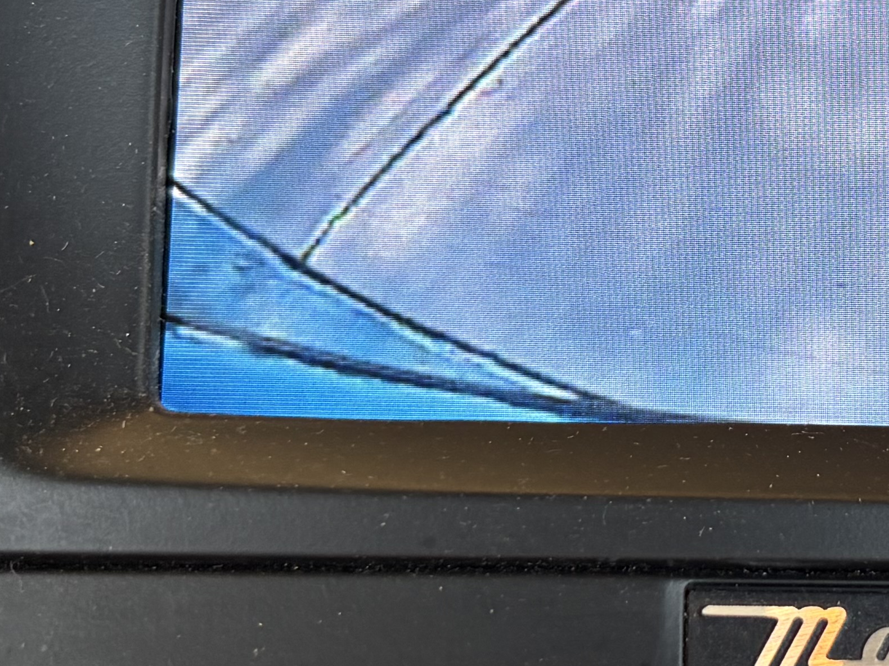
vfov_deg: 15.7
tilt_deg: -16.6
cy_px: 237
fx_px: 2414
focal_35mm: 94
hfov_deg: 20.4
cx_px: 819
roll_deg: -3.5
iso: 100
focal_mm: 5.96
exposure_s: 1/50
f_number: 1.6
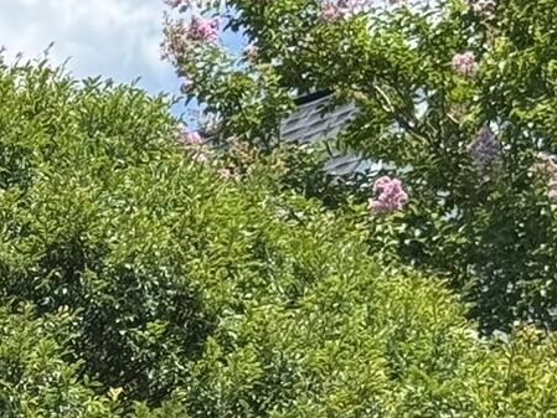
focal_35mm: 219
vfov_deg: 6.6
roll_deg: +1.3
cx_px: -617
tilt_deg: +3.7
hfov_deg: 8.5
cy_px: 838
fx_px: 3525
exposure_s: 1/2179
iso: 64
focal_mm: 6.76
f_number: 1.78
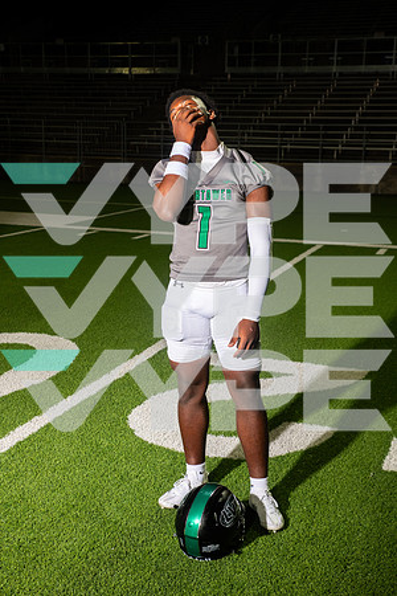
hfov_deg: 27.0
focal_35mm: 50
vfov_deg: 39.6
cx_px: 198
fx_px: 827
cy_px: 298
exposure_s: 1/400
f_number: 7.1
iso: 1000
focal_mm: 50
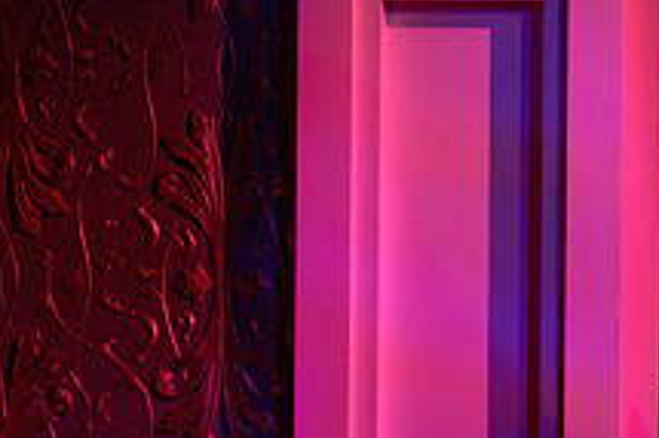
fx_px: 8396
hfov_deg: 4.5
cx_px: 916
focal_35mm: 459
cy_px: 416
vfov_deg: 3.0
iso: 1600
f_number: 2.8
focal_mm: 135
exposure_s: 1/200
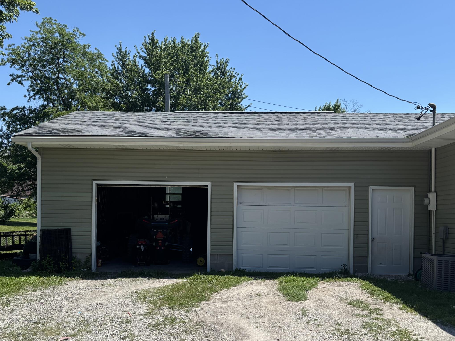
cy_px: 216
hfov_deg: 49.0
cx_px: 224
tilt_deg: -0.6
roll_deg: -0.7
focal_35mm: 38
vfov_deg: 37.4
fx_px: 499
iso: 50
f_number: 1.6
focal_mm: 5.96
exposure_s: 1/3413
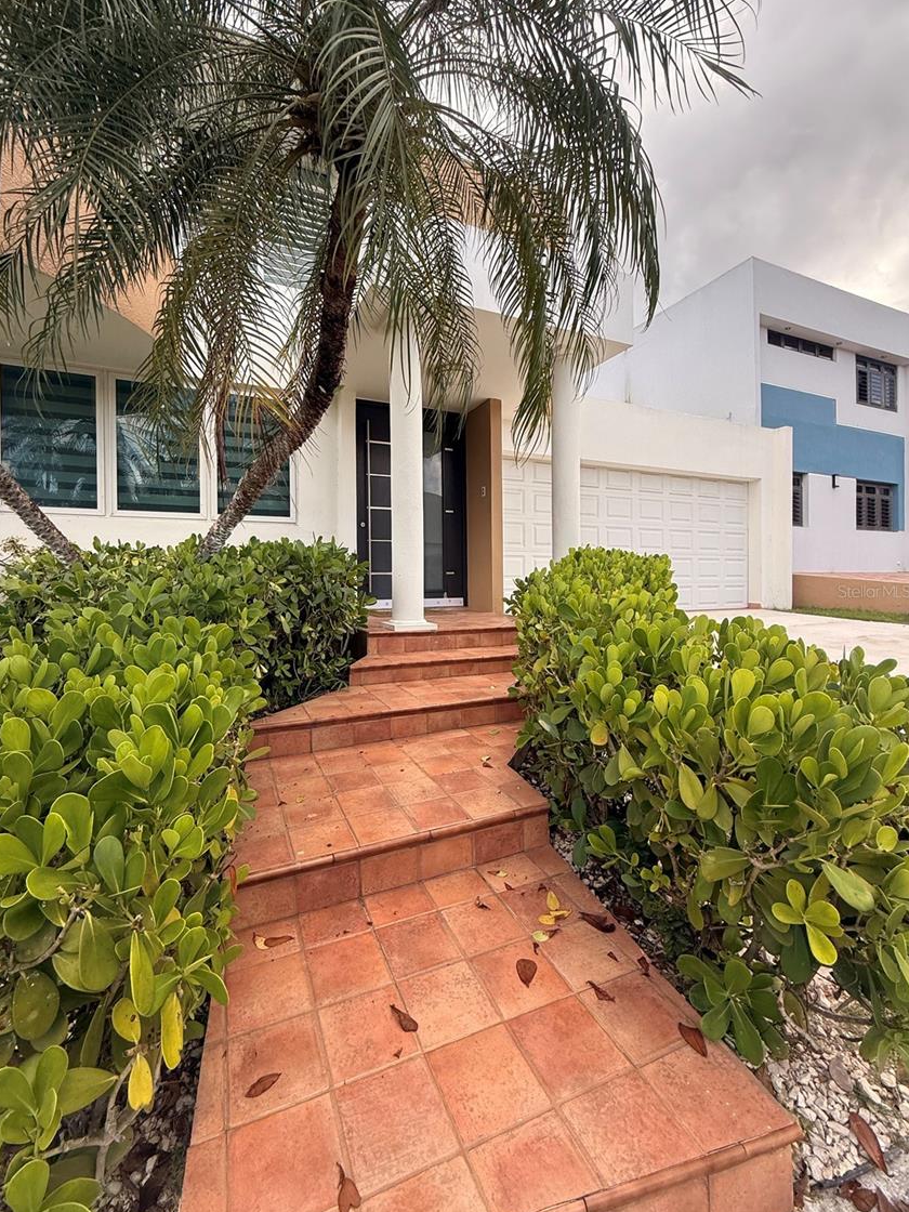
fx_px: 525
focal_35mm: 15
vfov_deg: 98.2
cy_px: 591
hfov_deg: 81.7
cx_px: 427
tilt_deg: +0.0
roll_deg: +0.2
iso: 50
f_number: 2.2
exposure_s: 1/297
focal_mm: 2.22
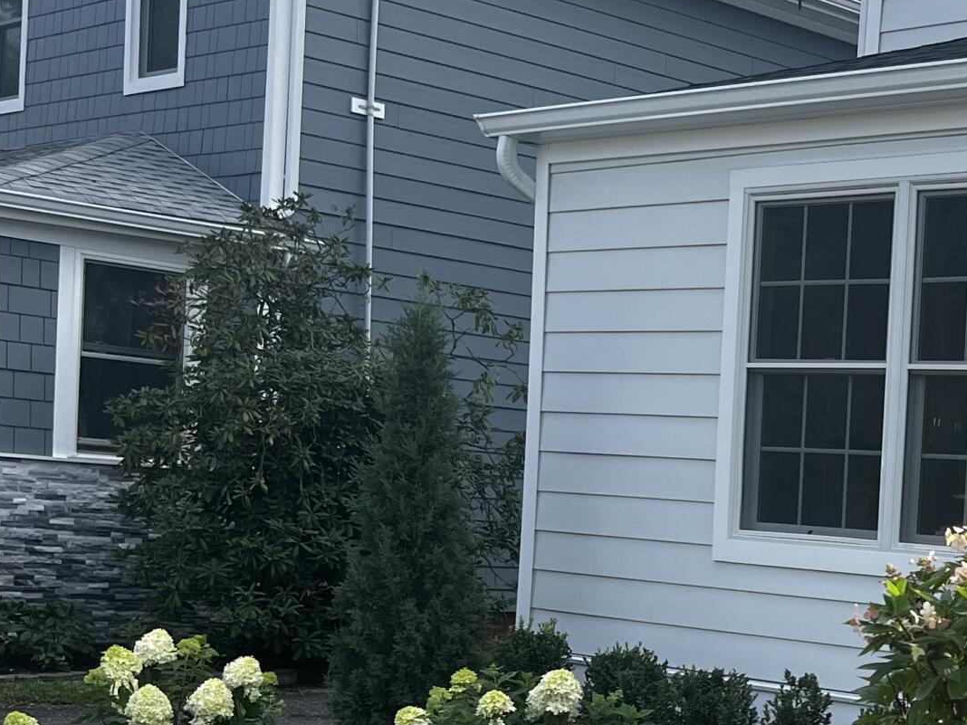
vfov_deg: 19.8
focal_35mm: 73
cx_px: 1092
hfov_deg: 24.7
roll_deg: -4.4
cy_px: 634
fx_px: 2039
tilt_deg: -4.2
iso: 50
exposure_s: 1/1449
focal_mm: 5.7
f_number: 1.5
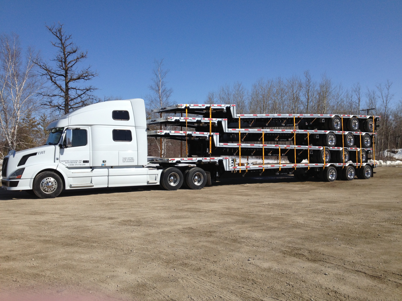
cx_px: 201
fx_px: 406
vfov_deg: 40.7
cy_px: 150
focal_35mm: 35
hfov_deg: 52.6
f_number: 2.4
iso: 50
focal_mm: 4.28
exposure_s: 1/3460
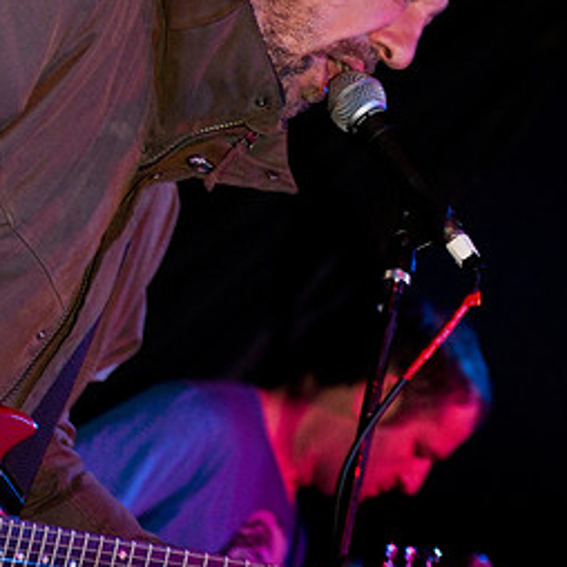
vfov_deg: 13.3
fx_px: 2428
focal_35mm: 131
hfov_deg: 13.3
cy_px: 333
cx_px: 271
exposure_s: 1/40
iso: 1000
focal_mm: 58
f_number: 2.8
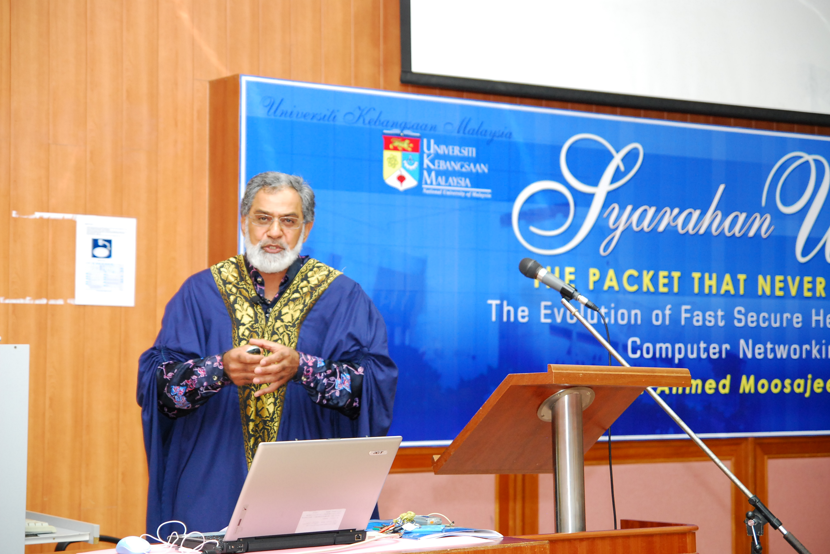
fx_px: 1752
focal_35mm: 76
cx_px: 416
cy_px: 281
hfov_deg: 26.7
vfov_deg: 17.9
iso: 640
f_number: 2.8
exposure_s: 1/60
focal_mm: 50
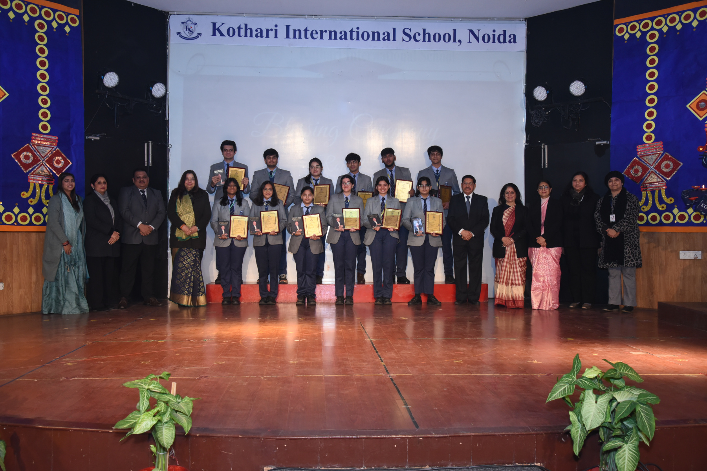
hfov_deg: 54.4
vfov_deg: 37.9
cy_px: 236
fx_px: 687
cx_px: 354
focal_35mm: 35
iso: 2500
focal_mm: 35
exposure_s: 1/160
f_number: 6.3
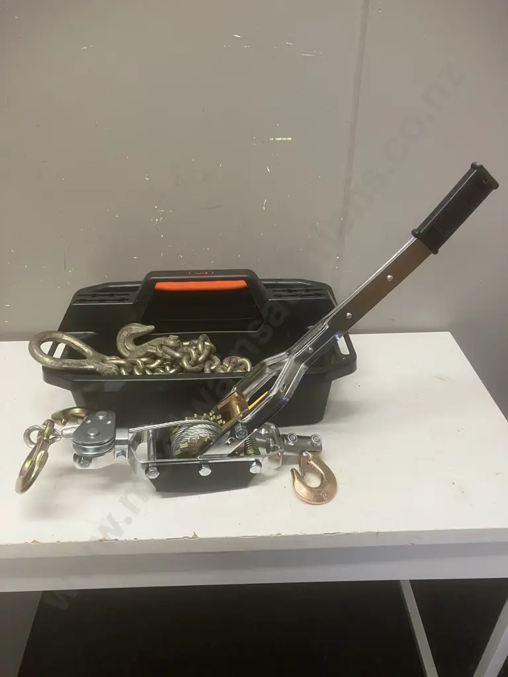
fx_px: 548
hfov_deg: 49.7
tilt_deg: -30.7
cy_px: 338
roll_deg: -0.7
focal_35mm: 28
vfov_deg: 63.4
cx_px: 254
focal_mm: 3.99
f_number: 1.8
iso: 80
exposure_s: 1/50
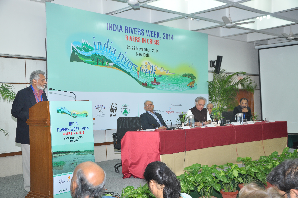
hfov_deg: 43.7
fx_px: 372
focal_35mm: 45
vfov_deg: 29.8
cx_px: 149
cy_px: 99
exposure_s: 1/60
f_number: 4.2
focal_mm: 30
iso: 400
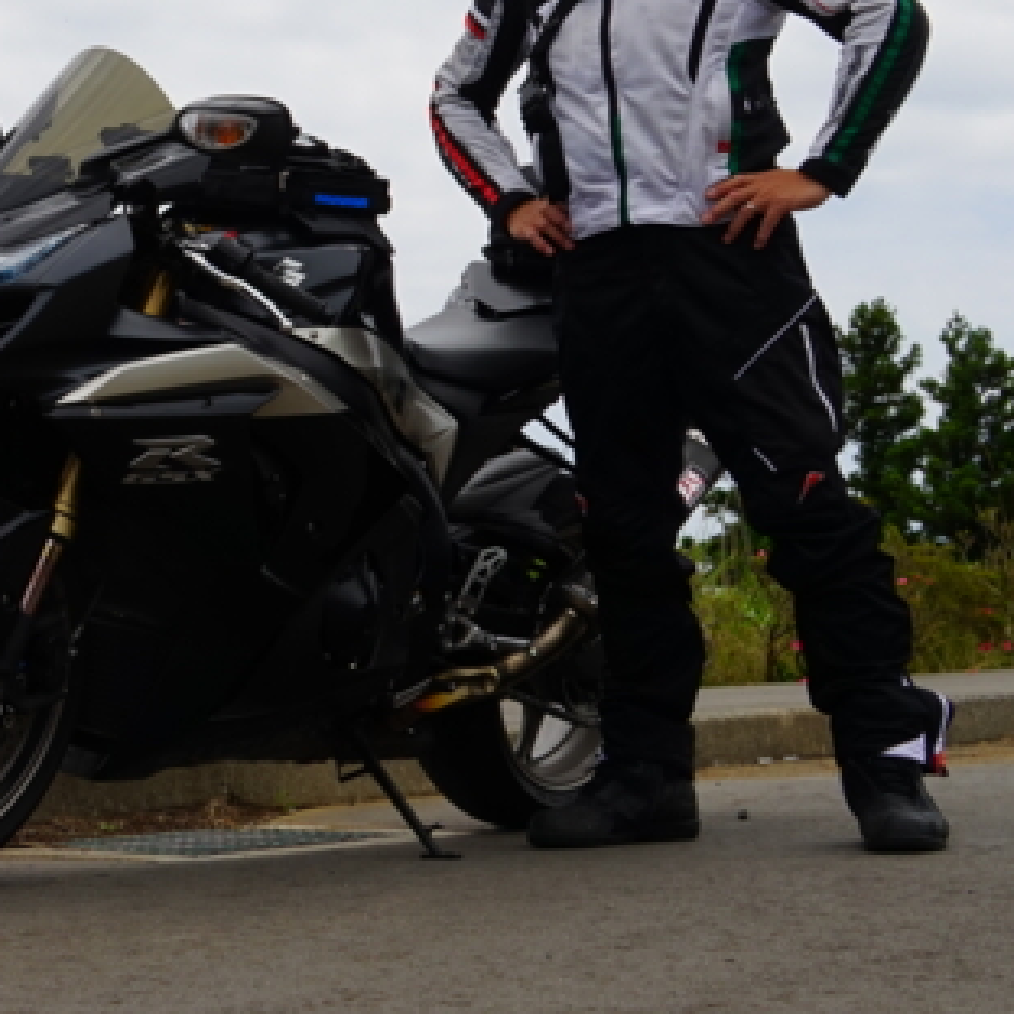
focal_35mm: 72
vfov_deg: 23.7
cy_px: 232
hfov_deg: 23.1
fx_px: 2386
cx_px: 16
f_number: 11
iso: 100
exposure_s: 1/250
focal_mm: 22
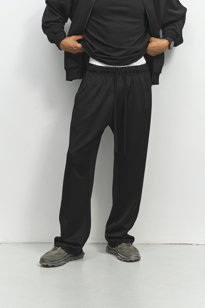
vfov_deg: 18.3
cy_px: 154
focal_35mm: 112
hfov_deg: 12.2
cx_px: 102
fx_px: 957
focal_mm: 112
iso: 1000
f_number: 5.6
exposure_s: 1/320
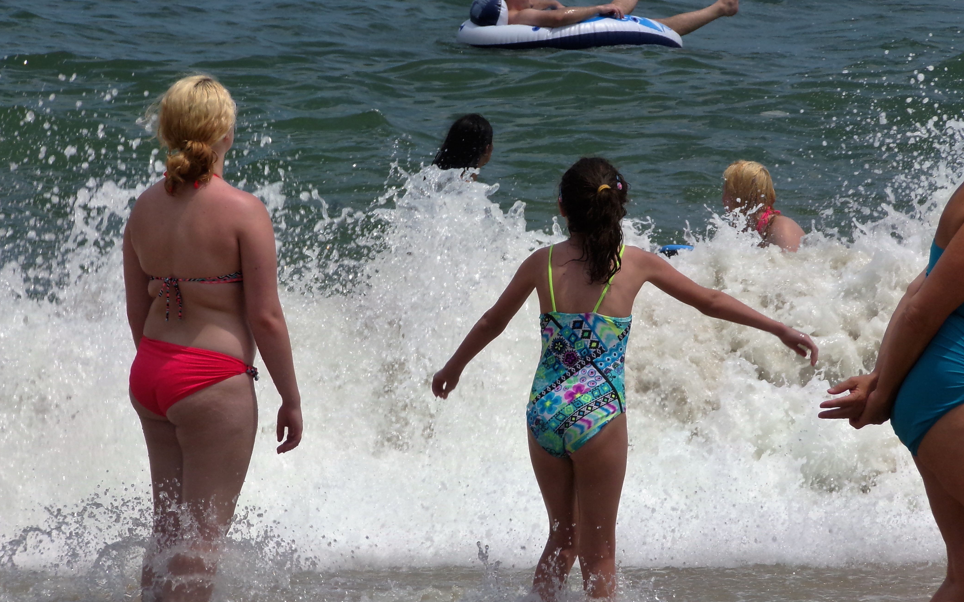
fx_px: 6988
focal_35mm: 266
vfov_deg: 4.9
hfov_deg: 7.9
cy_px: 327
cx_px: 486
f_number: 11.75
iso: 100
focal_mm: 43.3
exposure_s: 1/400
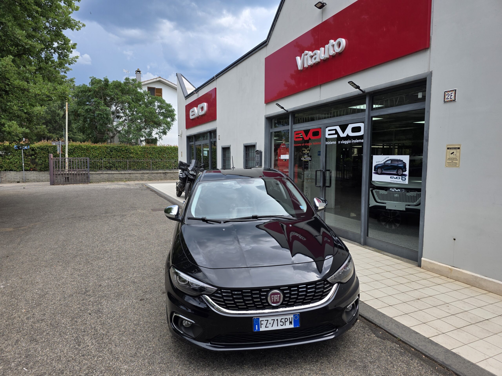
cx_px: 251
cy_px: 188
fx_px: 334
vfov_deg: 58.9
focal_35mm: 23
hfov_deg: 73.9
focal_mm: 6.3
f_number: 1.7
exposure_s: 1/1668
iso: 80
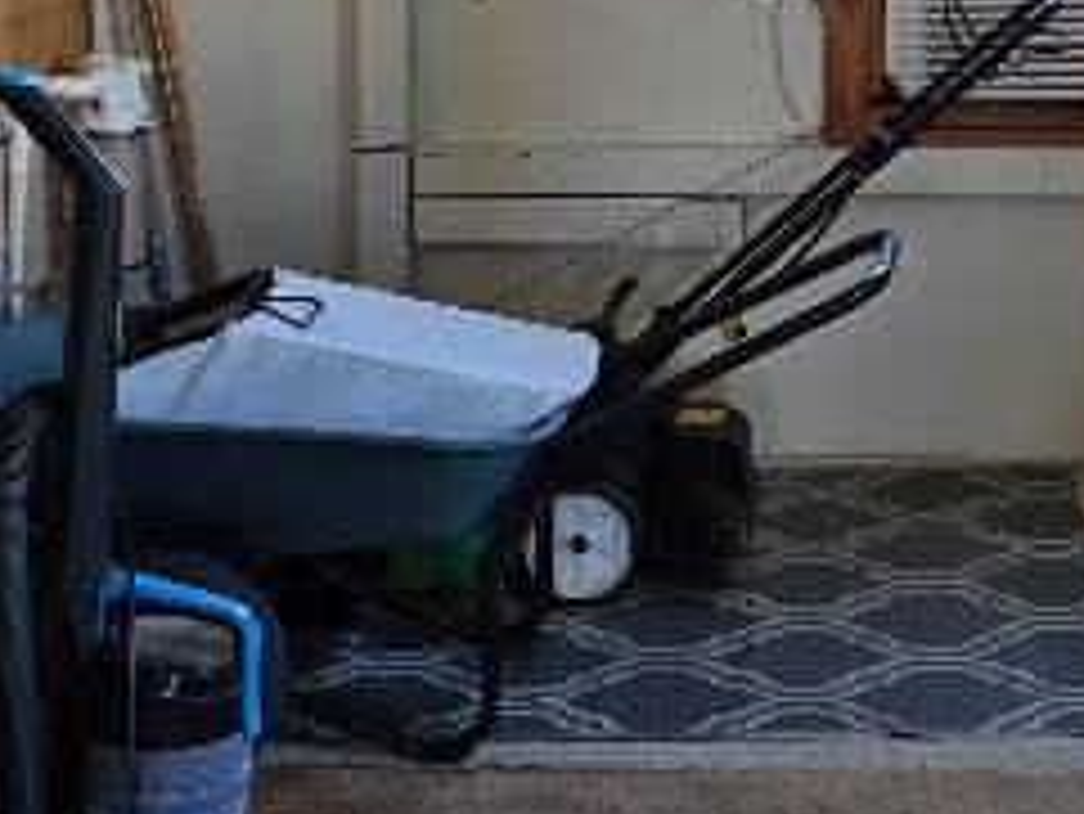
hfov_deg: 23.7
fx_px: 2538
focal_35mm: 81
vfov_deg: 17.9
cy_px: 43
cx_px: 895
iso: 200
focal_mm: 6.3
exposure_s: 1/120
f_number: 1.7
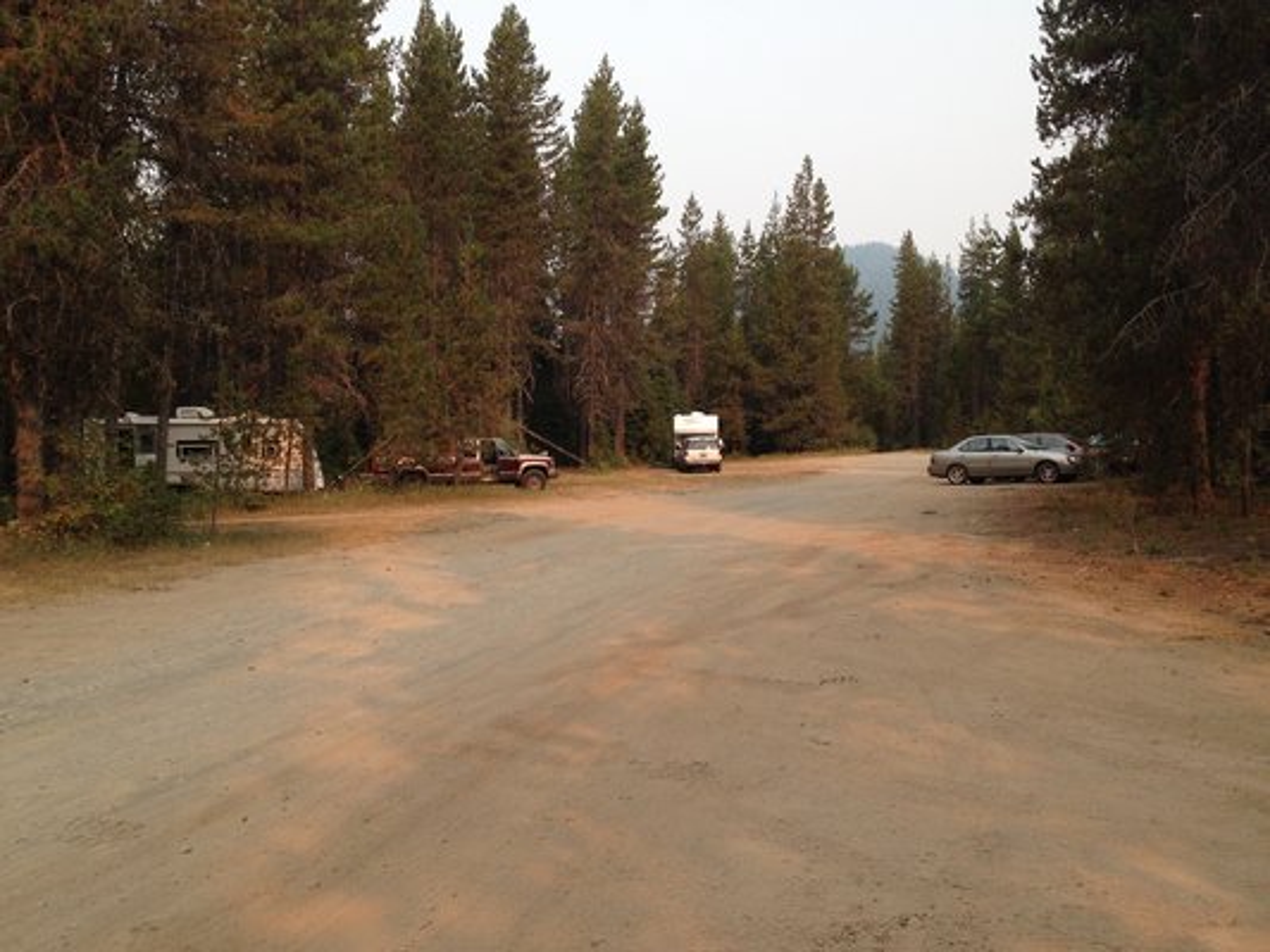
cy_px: 476
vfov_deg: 43.0
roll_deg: -0.9
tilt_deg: -0.4
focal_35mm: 33
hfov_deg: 55.3
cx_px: 635
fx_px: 1211
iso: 50
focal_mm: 4.12
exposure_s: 1/596
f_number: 2.4
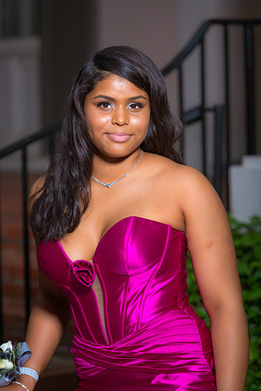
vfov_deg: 14.7
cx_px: 130
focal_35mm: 140
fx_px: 1522
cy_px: 196
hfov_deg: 9.8
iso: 100
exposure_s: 1/250
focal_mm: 140
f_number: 5
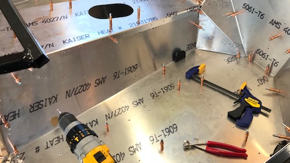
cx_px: 146
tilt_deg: -34.9
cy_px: 31
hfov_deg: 49.4
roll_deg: +1.9
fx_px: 315
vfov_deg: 28.4
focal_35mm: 41
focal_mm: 3.99
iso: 25
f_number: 1.8
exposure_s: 1/60
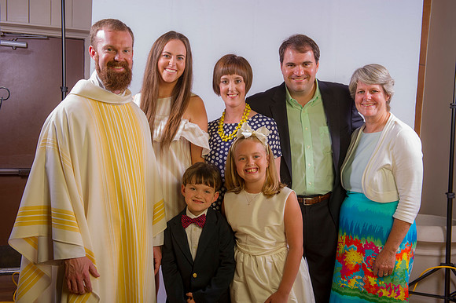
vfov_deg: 28.0
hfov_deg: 41.1
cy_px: 152
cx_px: 228
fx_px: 608
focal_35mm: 48
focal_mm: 48
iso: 100
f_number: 8
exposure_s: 1/200
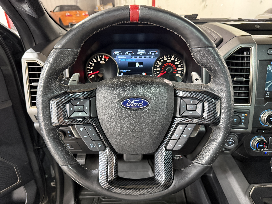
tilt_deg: -26.8
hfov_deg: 71.6
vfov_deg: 56.8
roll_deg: +0.8
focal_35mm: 24
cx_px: 136
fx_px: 189
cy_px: 102
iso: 800
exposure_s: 1/42
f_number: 1.78
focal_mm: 6.76
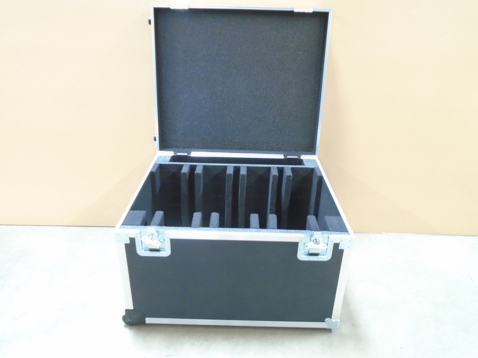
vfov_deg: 53.1
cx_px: 239
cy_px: 179
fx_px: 359
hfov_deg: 67.3
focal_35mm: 26
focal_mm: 4.6
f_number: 3.2
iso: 400
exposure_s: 1/6
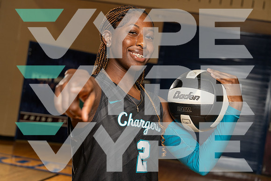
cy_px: 90
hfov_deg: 29.6
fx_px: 512
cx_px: 136
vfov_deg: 20.0
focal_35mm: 68
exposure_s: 1/250
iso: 500
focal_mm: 68
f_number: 5.6
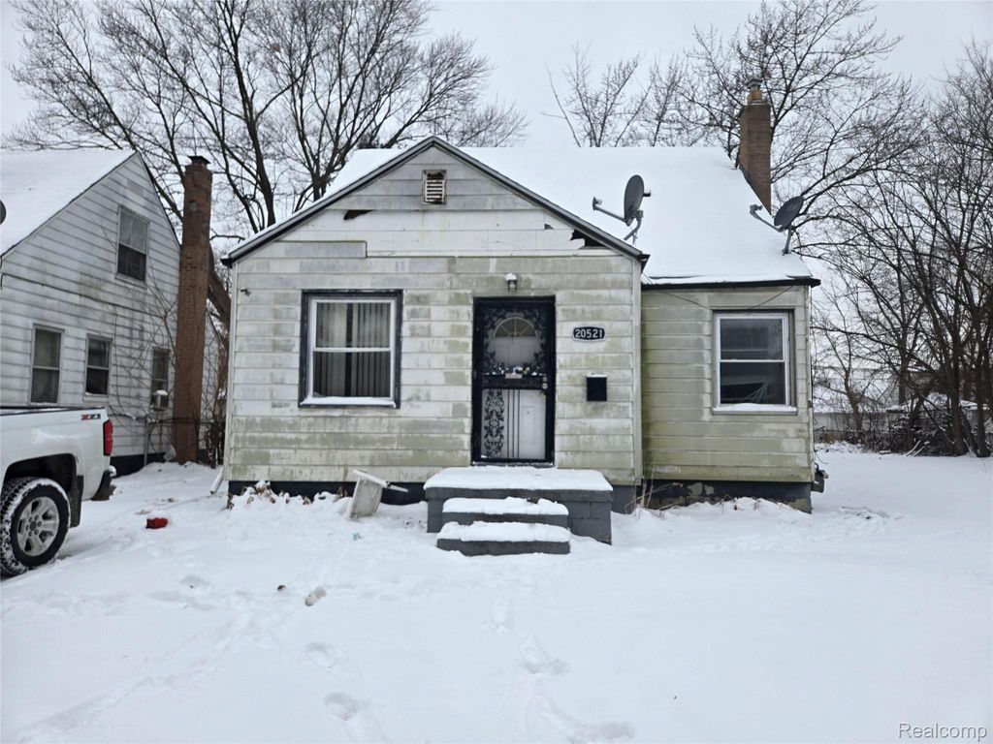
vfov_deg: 58.9
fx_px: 660
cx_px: 496
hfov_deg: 73.9
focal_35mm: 23
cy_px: 372
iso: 25
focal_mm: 5.4
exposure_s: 1/852
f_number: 1.8
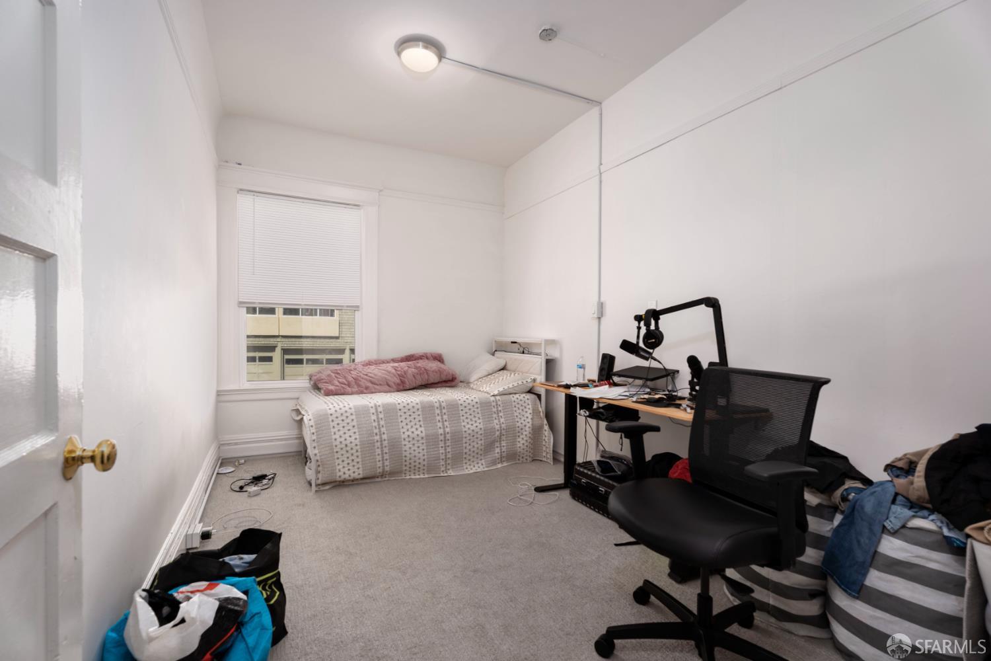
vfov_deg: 73.7
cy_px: 330
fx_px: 440
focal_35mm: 16
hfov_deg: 96.7
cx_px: 496
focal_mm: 16
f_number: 8
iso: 100
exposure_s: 1/200
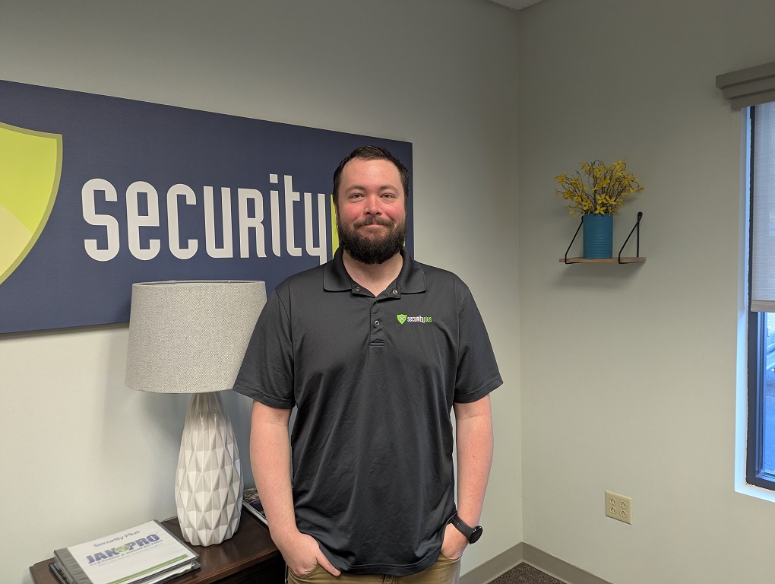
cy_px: 292
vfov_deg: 56.9
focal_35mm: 24
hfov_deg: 71.5
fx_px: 538
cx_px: 388
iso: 80
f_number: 1.85
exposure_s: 1/26
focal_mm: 6.81
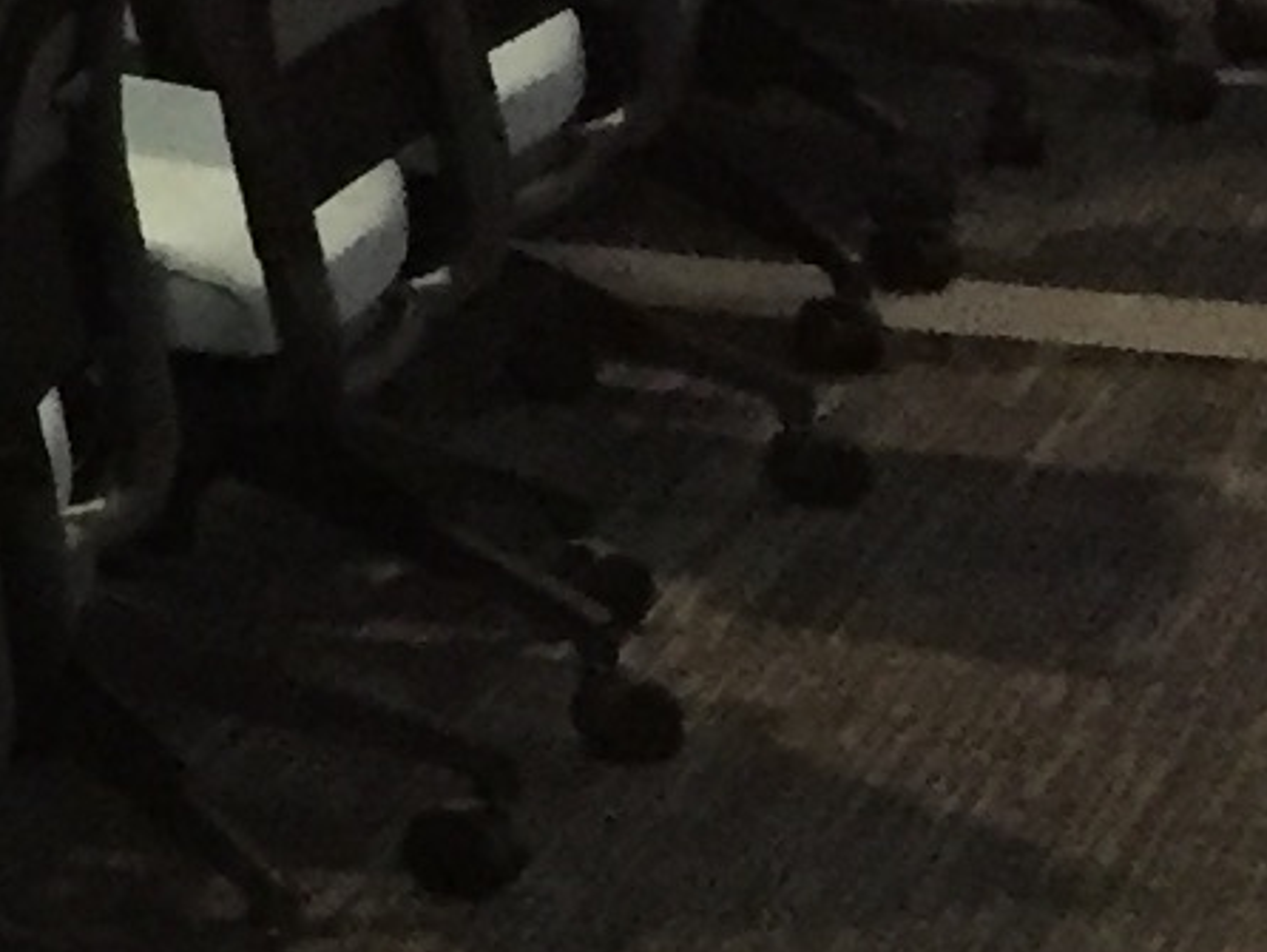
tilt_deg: -7.0
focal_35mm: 212
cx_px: -3324
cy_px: -273
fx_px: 7764
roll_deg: +0.6
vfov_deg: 7.0
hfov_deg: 7.4
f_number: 2.2
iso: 250
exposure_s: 1/24
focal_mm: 4.15
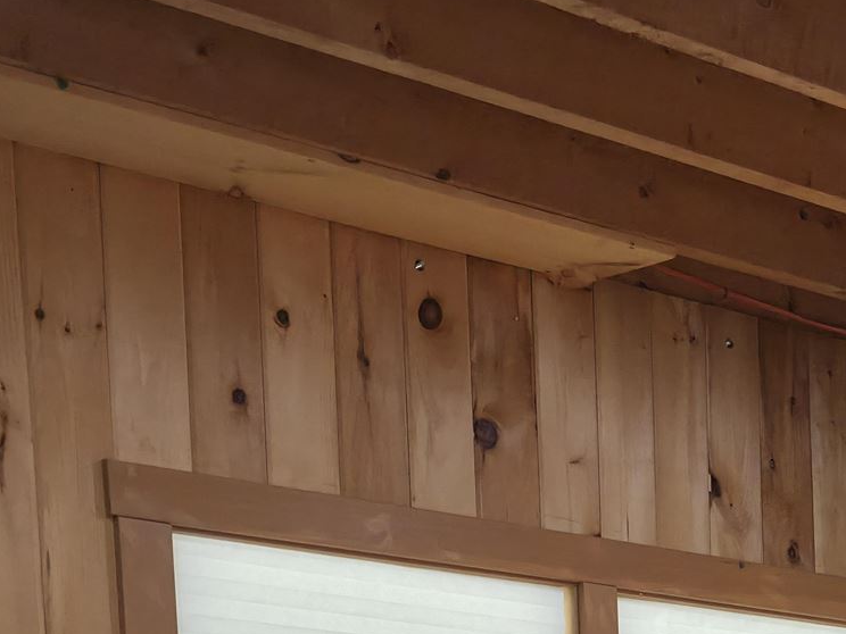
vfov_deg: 13.5
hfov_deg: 18.5
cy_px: 1231
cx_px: 1229
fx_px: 2322
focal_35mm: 95
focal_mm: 6.3
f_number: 1.7
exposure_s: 1/60
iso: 250
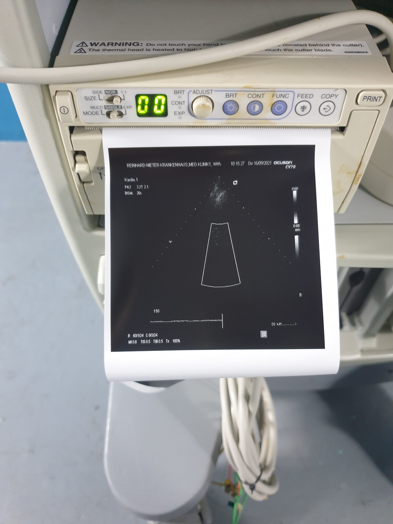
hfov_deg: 53.1
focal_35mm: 26
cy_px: 262
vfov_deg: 67.3
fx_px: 394
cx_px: 196
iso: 320
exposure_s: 1/33
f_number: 1.5
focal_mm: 4.3
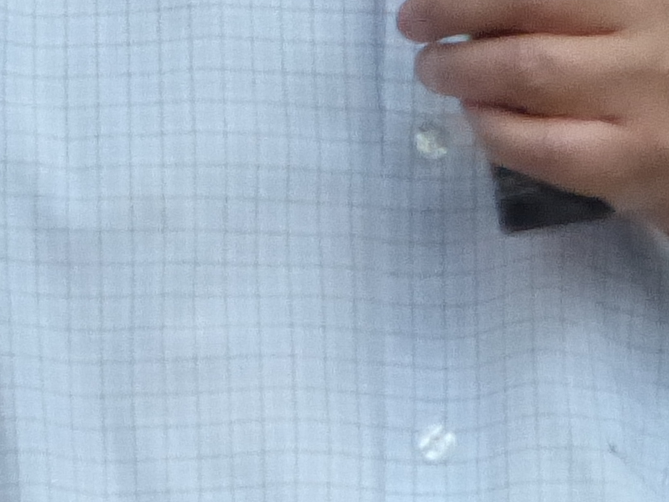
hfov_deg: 0.9
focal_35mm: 2273
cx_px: 281
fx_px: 43929
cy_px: -357
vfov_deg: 0.7
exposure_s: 1/80
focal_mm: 84.3
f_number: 2.8
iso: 800
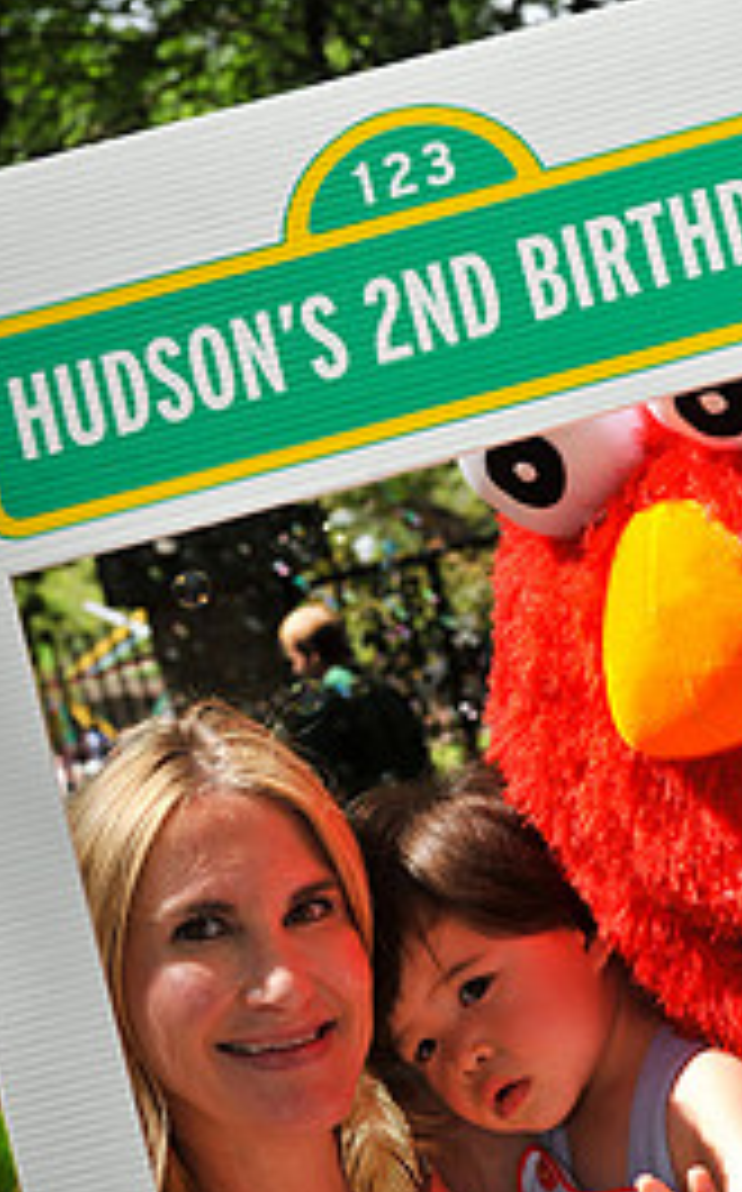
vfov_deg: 22.9
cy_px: 828
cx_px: 582
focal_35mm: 90
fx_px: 2920
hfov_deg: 14.4
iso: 200
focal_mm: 52
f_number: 8
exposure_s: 1/250
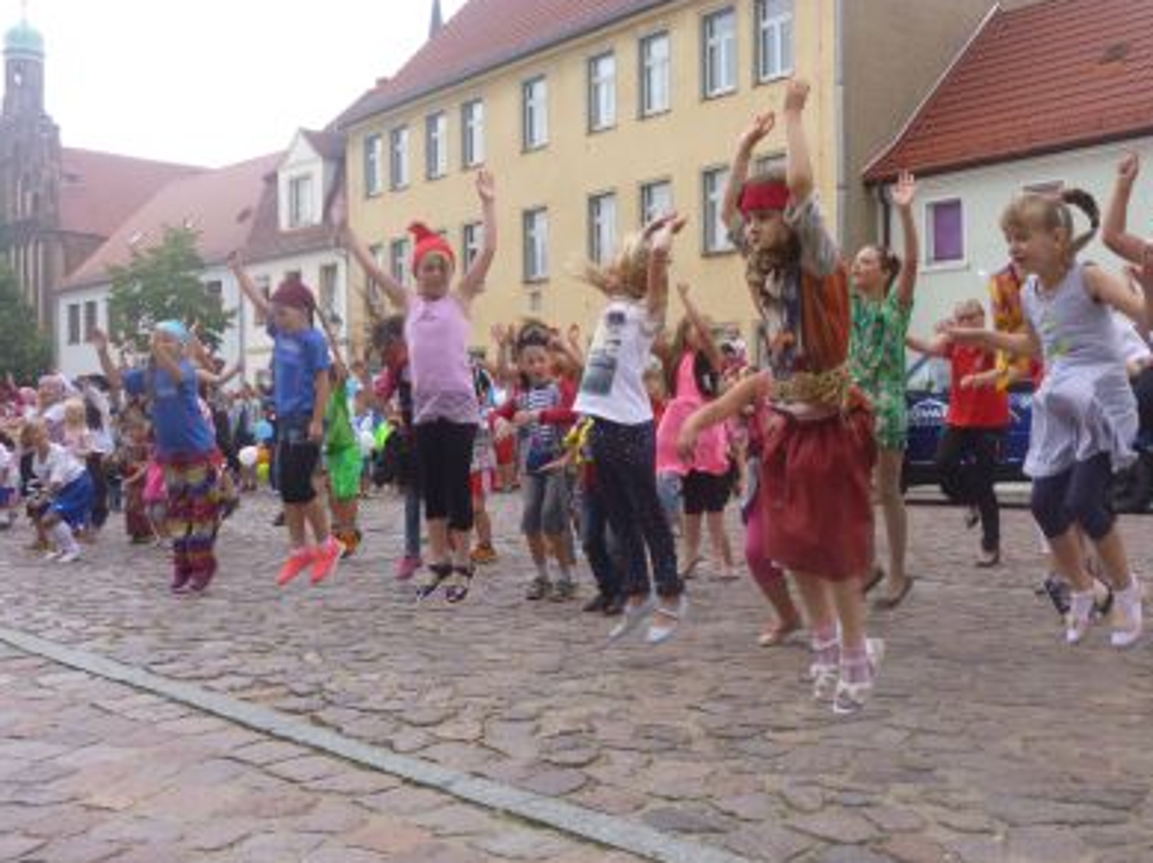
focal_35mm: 39
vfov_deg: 36.8
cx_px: 582
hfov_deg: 47.9
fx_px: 1298
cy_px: 434
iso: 100
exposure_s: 1/400
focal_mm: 6.8
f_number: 3.2
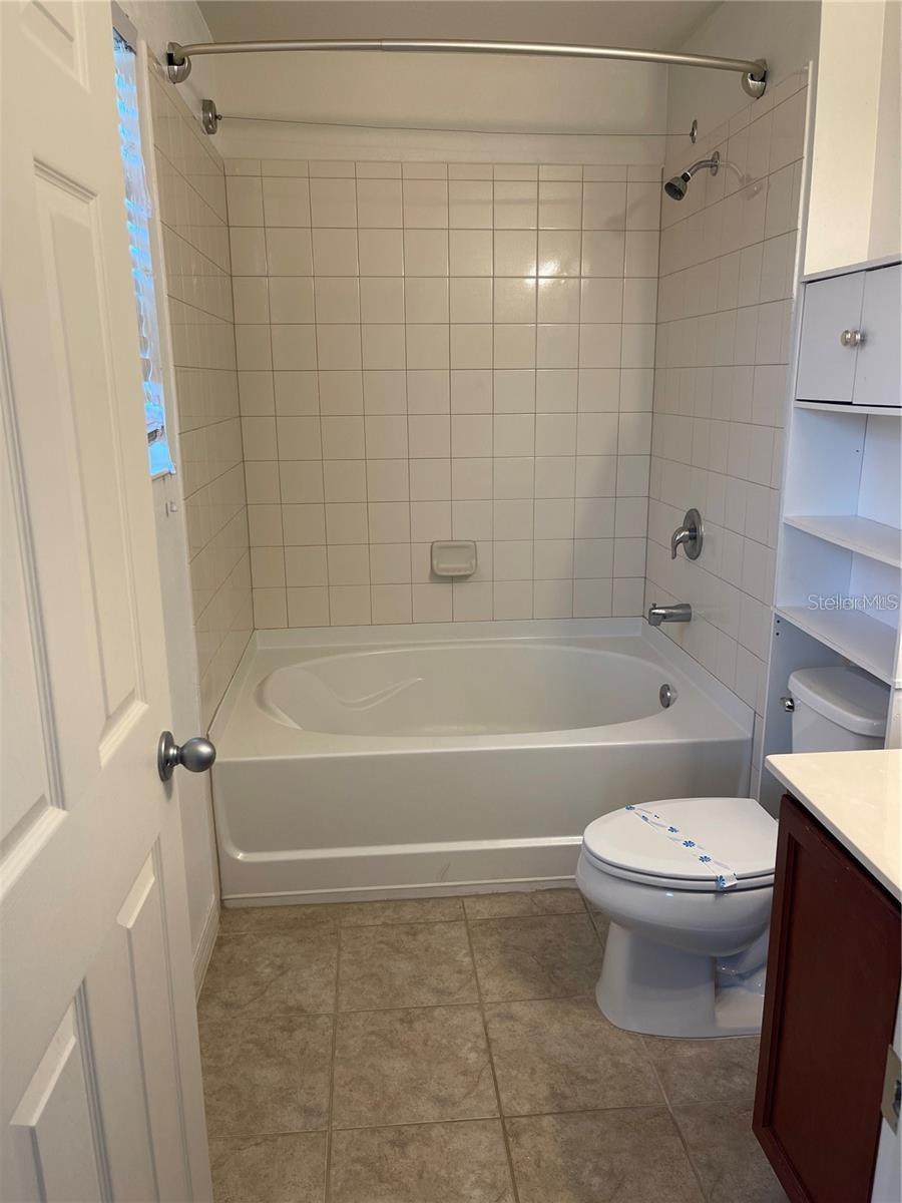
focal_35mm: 25
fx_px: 869
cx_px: 451
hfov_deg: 54.9
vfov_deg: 69.4
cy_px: 602
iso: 100
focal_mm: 5.1
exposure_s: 1/120
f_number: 1.6
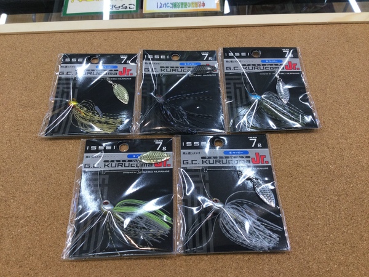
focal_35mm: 31
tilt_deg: -58.7
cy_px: 138
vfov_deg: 45.4
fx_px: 330
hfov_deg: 58.4
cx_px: 184
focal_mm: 3.3
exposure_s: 1/30
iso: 25
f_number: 2.4
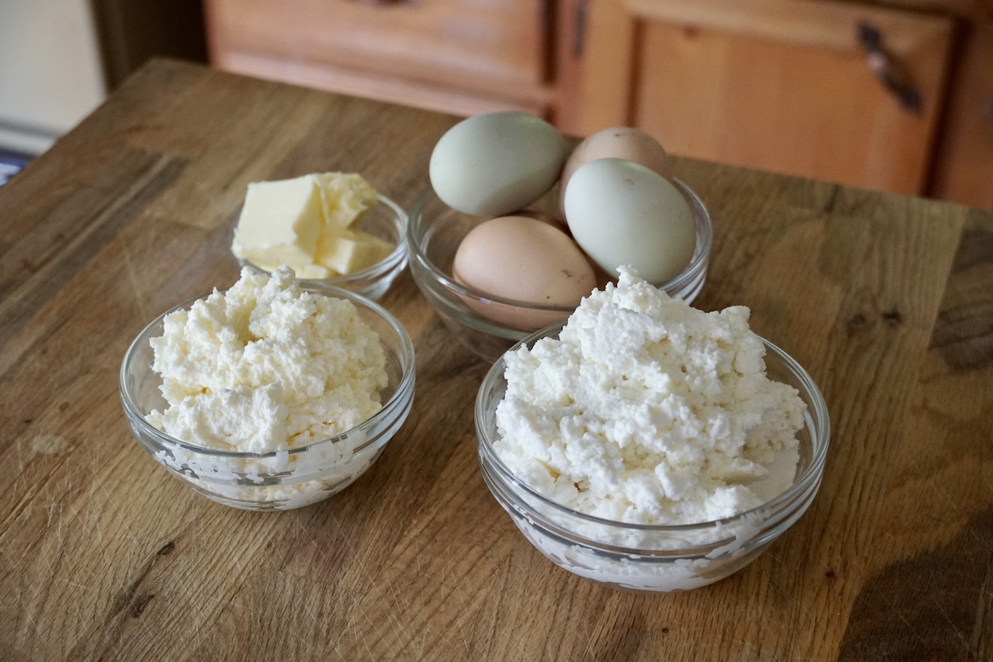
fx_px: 1655
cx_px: 496
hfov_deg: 33.4
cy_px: 331
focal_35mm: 60
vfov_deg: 22.6
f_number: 4.5
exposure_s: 1/160
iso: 3200
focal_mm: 40
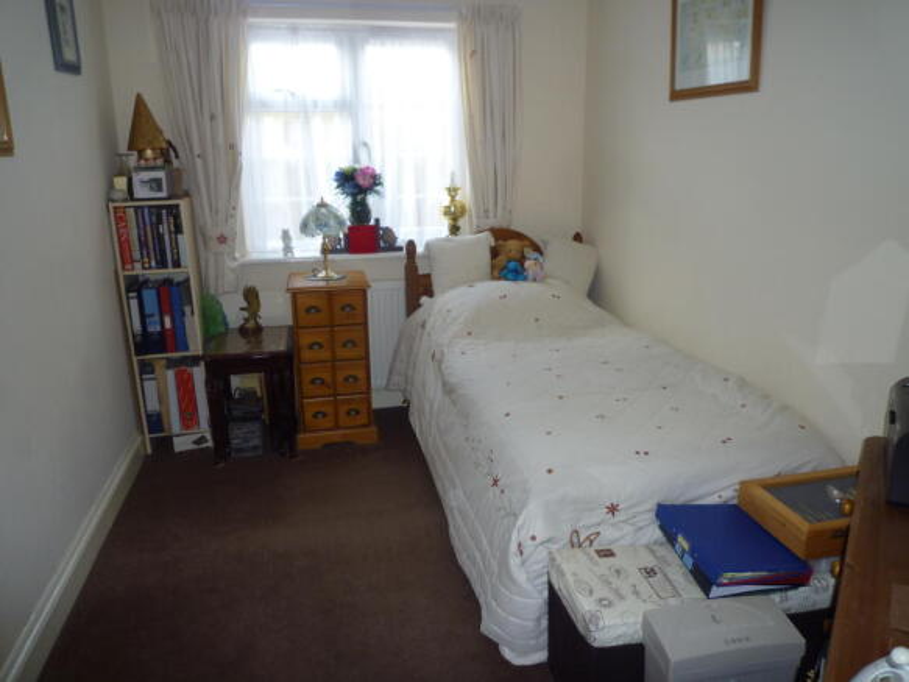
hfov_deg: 69.4
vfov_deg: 54.9
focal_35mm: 25
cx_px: 454
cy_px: 341
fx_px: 656
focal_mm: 4.4
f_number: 2.8
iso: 100
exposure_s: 1/30
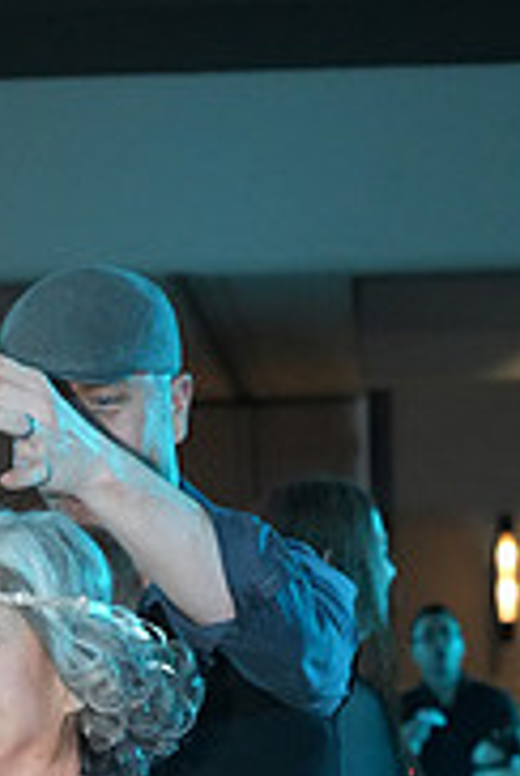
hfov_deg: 7.7
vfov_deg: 11.1
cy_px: 1173
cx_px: 190
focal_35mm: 178
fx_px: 3842
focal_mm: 56
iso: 6400
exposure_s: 1/250
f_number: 5
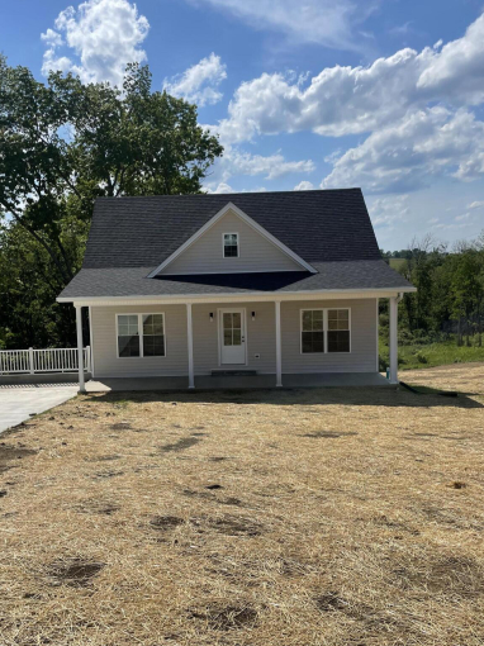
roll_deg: +2.9
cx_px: 194
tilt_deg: -7.1
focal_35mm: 34
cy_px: 321
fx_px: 634
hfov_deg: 41.6
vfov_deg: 54.0
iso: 32
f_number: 1.6
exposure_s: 1/6897
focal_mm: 4.2
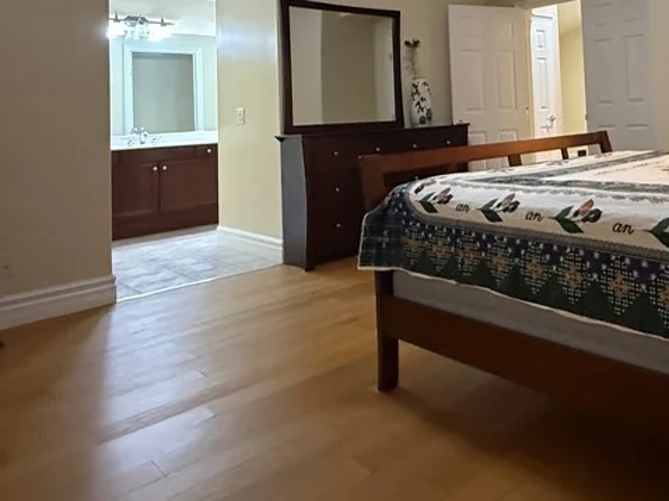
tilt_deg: +2.9
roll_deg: +3.0
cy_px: 85
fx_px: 579
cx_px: 585
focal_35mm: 30
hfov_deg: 53.5
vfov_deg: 44.0
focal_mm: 2.22
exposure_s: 1/60
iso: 800
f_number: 2.2
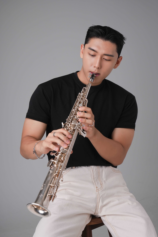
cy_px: 118
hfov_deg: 21.2
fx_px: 421
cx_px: 81
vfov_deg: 31.4
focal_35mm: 64
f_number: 6.3
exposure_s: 1/125
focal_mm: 61
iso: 200
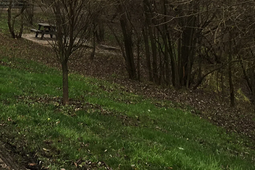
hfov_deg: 20.1
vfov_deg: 14.1
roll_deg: +0.9
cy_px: 3
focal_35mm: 96
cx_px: -37
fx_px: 680
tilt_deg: -4.1
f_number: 2.2
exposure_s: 1/128
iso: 25
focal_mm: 4.15
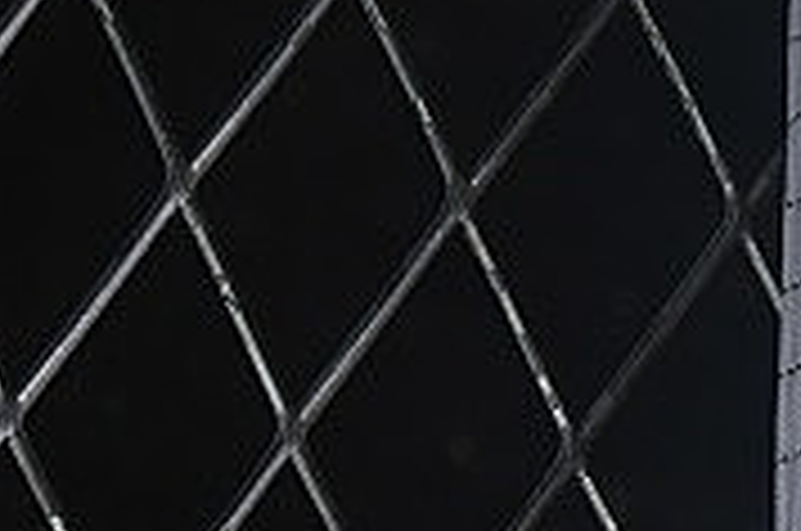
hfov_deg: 4.4
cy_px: 508
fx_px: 10128
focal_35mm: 456
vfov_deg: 3.0
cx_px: 2232
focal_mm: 50
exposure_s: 1/80
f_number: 7.1
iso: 160
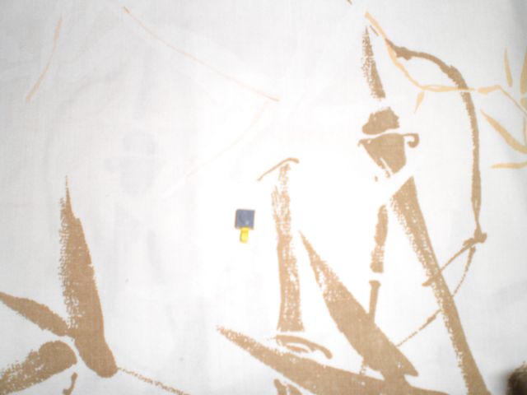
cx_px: 264
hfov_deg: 49.0
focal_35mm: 38
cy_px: 198
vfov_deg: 37.7
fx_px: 579
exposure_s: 1/60
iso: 200
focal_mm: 6.3
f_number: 3.1
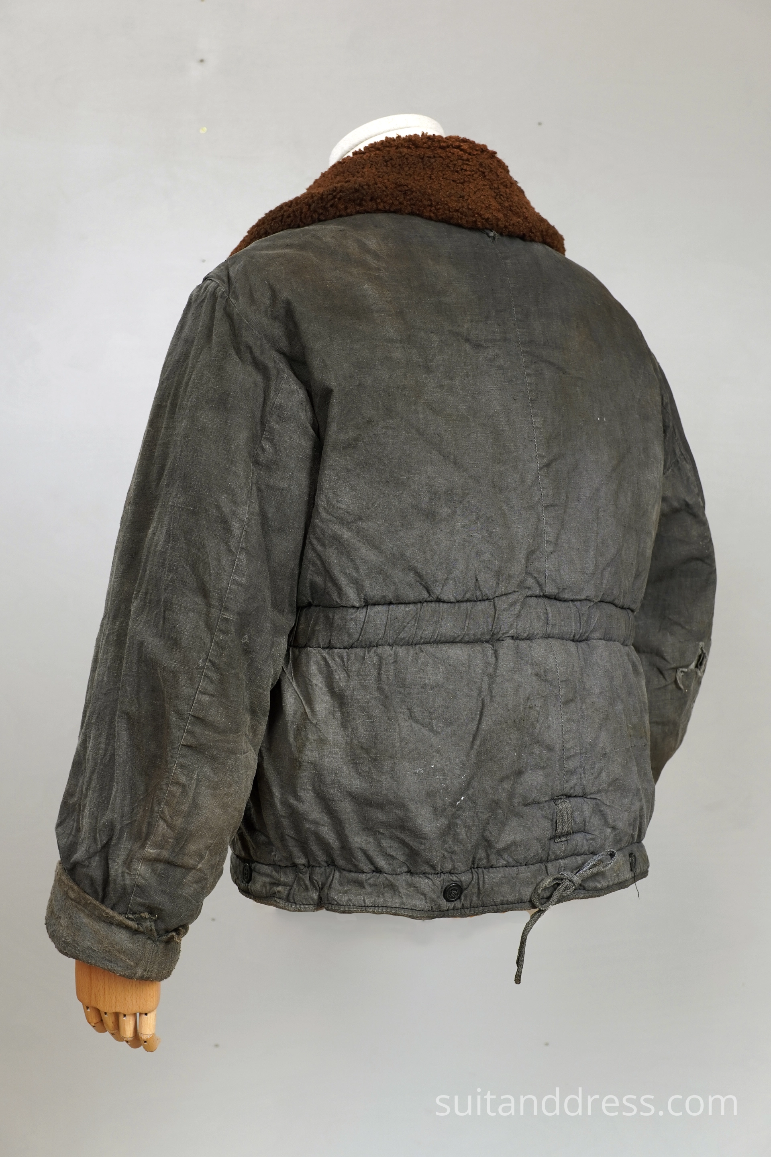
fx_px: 1542
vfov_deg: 41.1
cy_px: 578
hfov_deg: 28.1
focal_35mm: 48
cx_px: 386
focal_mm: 32
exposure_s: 1/25
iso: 250
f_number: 5
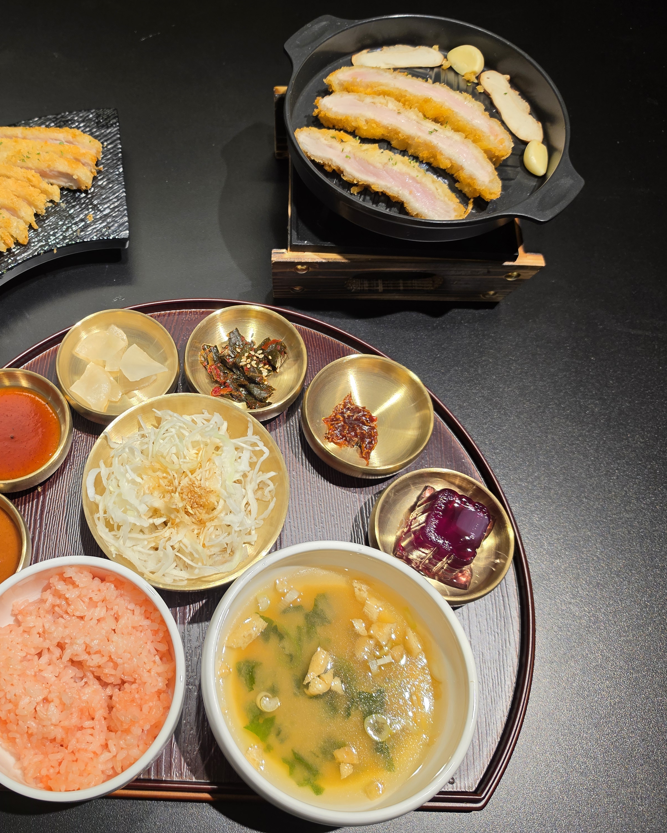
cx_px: 172
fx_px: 740
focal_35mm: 30
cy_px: 416
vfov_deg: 58.8
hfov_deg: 46.9
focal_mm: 6.5
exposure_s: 1/120
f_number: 1.4
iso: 64
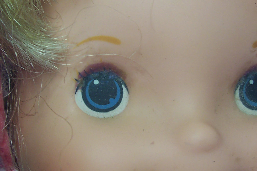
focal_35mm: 63
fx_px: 450
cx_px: 146
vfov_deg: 21.6
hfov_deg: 31.9
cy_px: 82
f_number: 2.8
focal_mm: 5.6
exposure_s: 1/125
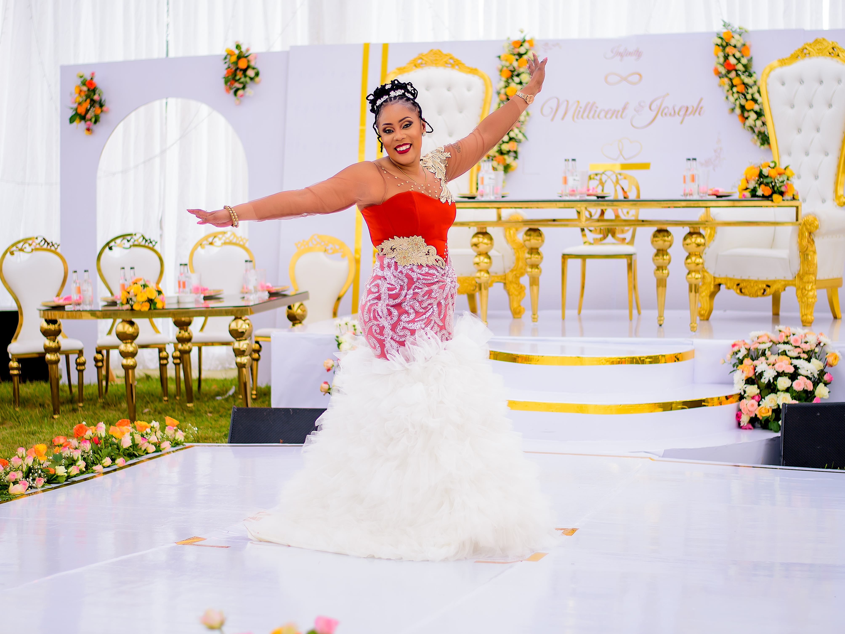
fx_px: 1758
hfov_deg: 27.0
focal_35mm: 72
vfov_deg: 20.4
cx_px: 417
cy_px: 293
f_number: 1.8
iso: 100
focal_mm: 50
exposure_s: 1/500
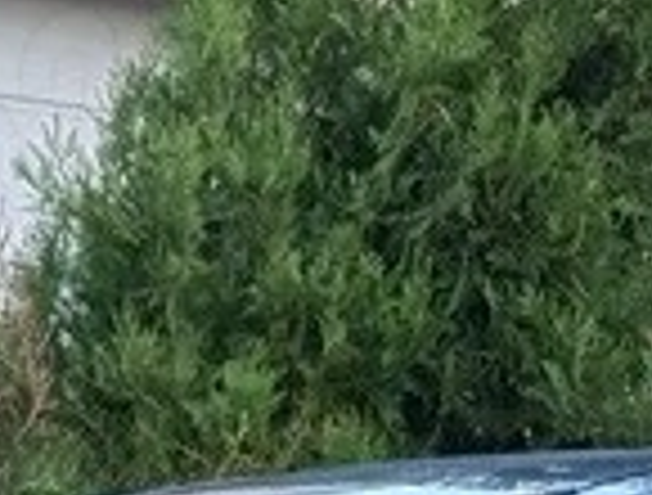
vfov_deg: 4.4
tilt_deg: -6.7
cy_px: 1361
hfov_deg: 6.0
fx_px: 6241
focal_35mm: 330
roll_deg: -3.1
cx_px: 328
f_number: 1.78
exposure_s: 1/242
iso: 64
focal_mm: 6.76
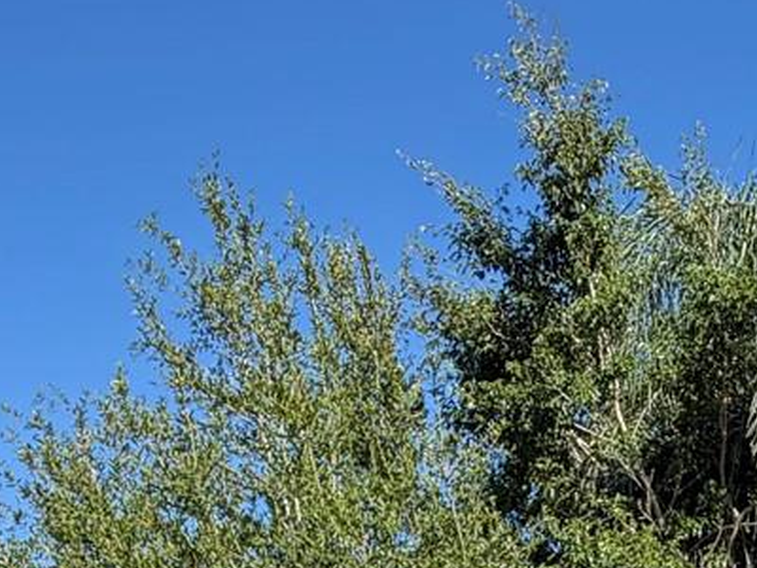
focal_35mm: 56
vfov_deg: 20.2
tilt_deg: +3.8
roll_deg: -0.1
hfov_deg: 33.7
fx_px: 1225
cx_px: 560
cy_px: 973
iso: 40
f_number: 2.2
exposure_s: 1/241
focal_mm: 2.22
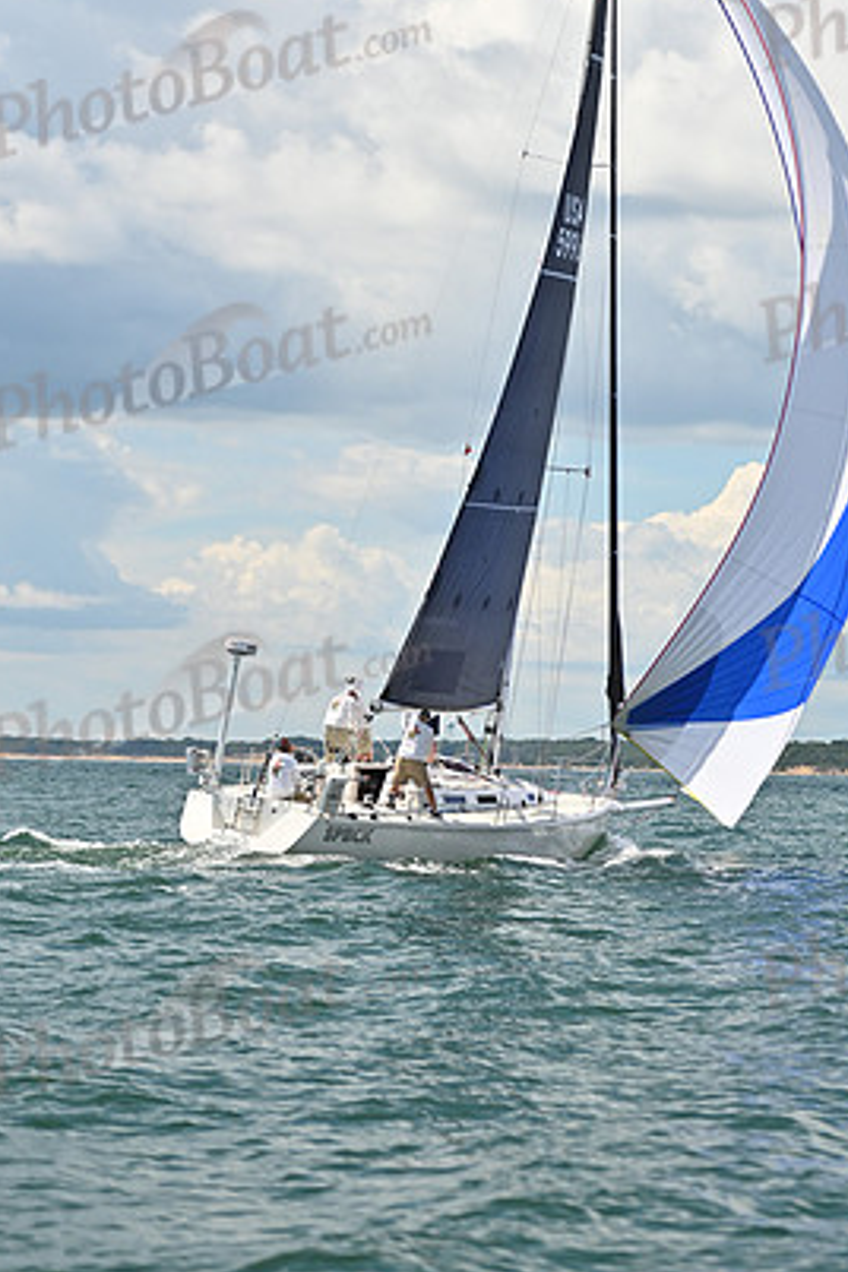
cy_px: 490
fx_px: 4381
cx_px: 596
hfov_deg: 11.0
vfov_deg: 16.5
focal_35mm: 124
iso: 250
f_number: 3.2
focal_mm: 86
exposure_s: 1/2500
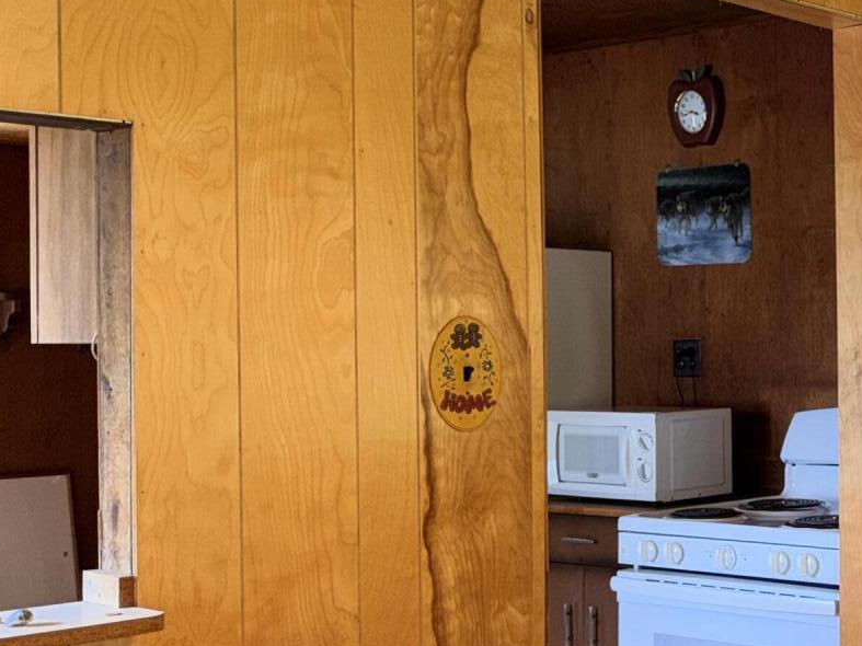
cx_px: 1060
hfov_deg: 27.5
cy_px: 339
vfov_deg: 24.0
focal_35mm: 61
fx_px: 1519
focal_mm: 6.76
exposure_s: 1/17
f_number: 1.78
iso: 50
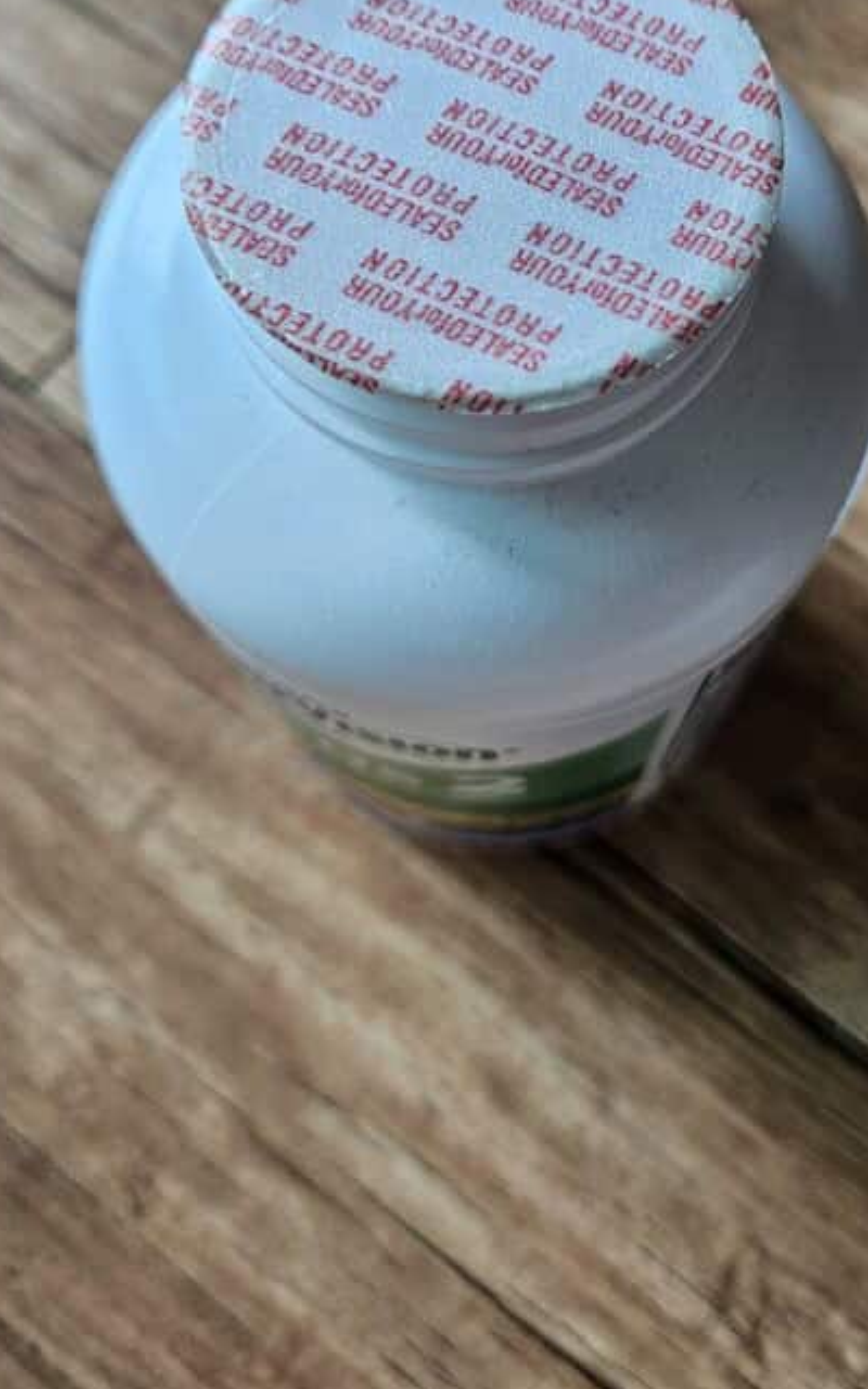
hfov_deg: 32.3
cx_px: 631
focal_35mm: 39
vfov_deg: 49.0
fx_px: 1476
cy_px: 397
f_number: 1.8
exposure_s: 1/180
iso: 100
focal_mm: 5.4
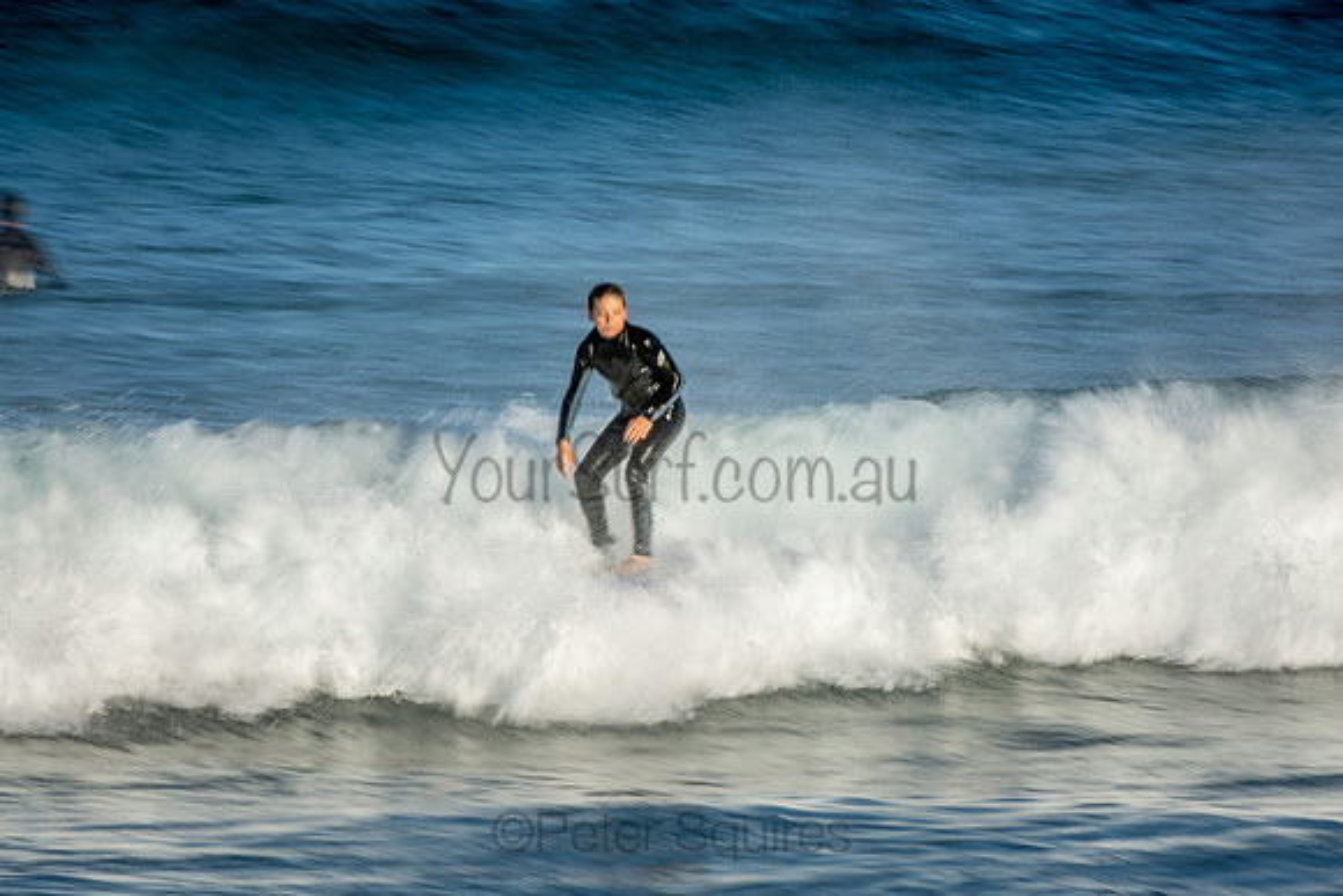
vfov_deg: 2.3
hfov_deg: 3.4
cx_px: 672
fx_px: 22388
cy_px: 448
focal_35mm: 600
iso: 100
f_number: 32
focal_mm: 400
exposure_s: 1/20
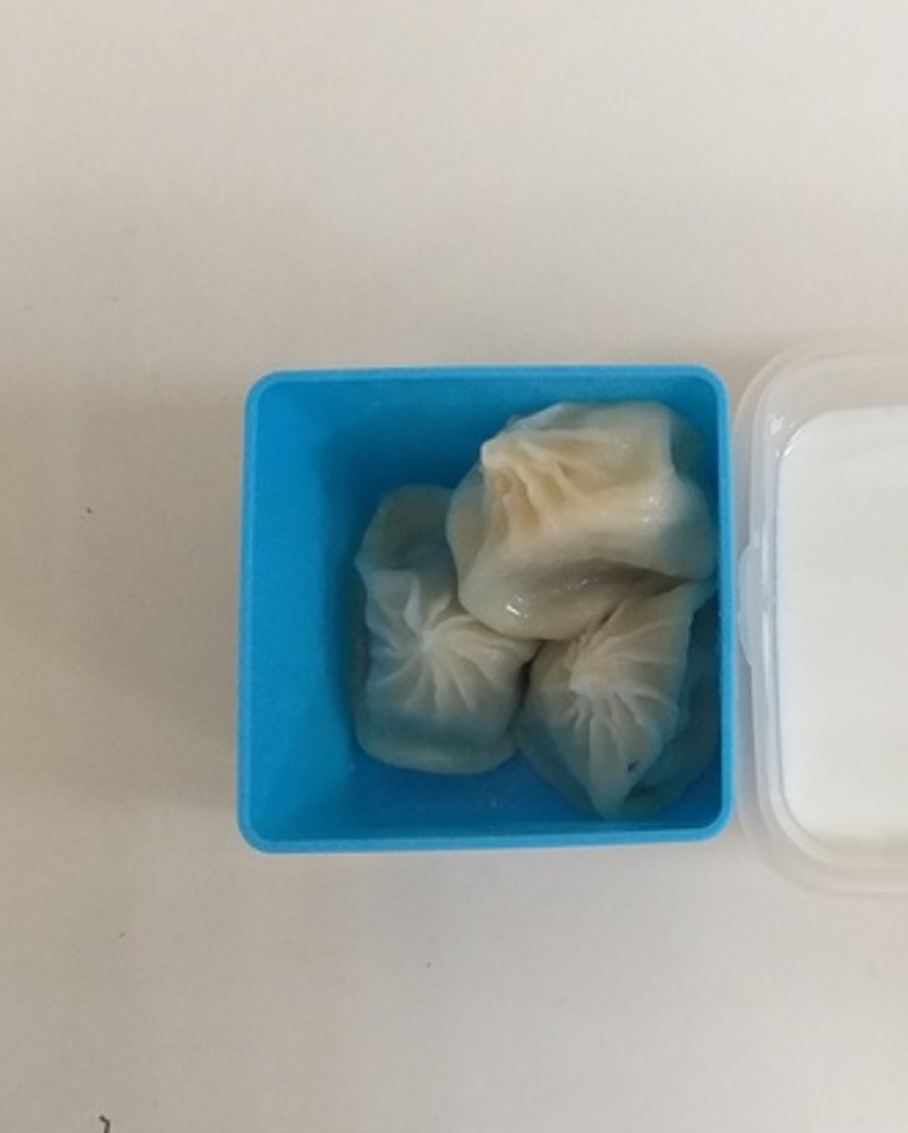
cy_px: 635
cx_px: 812
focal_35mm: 43
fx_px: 1443
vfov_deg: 42.8
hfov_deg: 33.2
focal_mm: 3.93
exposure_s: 1/60
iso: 160
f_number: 1.7
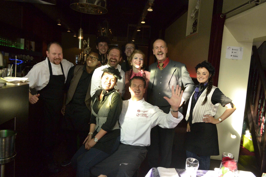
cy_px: 88
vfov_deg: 47.9
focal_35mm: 27
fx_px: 199
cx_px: 133
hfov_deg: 67.4
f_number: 5
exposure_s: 1/500
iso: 3200
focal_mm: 18
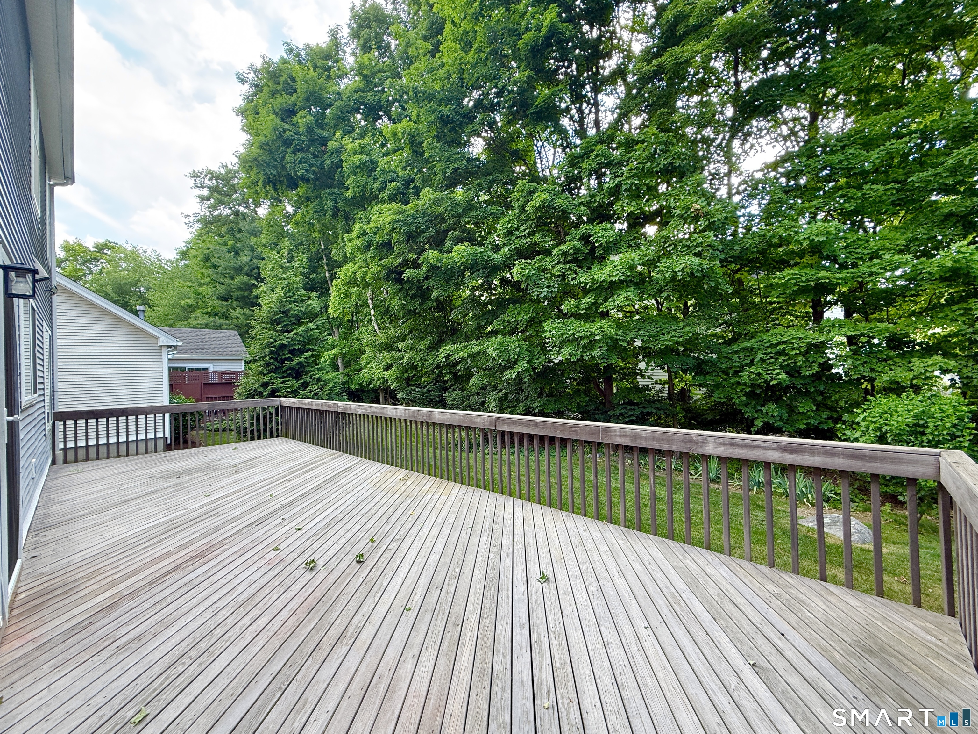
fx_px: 396
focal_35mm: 14
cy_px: 367
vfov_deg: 85.7
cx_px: 489
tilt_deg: +0.2
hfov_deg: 102.1
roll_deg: +1.4
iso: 64
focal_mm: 2.22
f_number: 2.2
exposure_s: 1/99
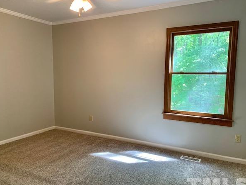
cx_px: 123
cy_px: 99
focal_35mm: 28
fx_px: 199
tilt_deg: -7.7
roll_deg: +0.2
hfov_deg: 63.4
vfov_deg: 49.7
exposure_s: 1/60
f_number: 1.8
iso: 160
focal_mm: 4.25
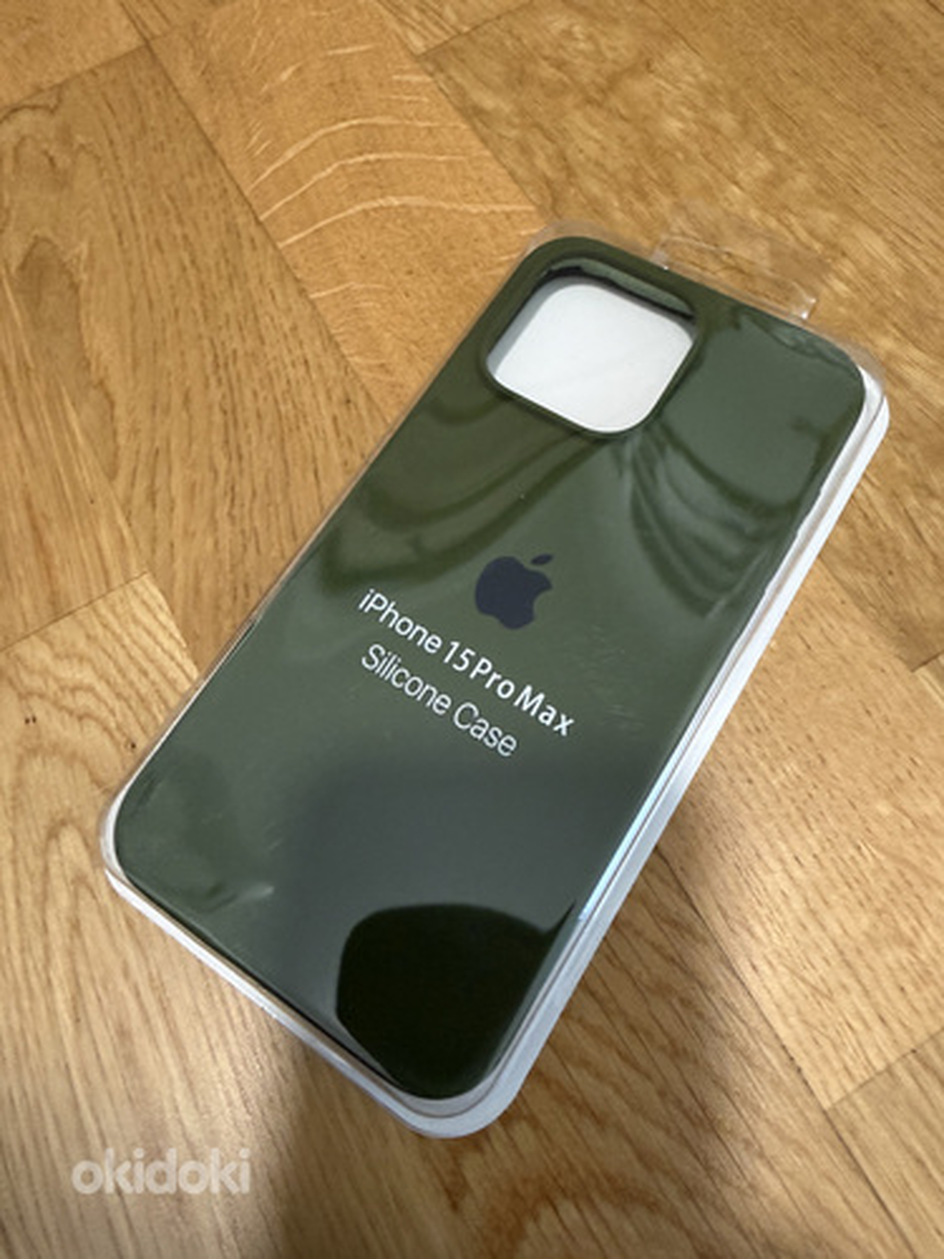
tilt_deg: -67.3
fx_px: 873
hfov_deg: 56.8
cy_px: 630
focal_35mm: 24
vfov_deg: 71.6
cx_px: 472
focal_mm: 2.22
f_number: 2.2
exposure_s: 1/50
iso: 500
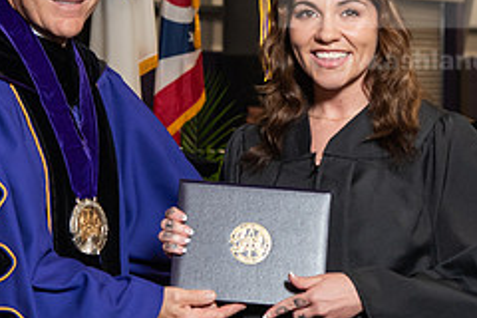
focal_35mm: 181
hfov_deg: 11.4
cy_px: 102
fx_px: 2398
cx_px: 219
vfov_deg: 7.6
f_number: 5.6
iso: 1600
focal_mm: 75
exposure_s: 1/125
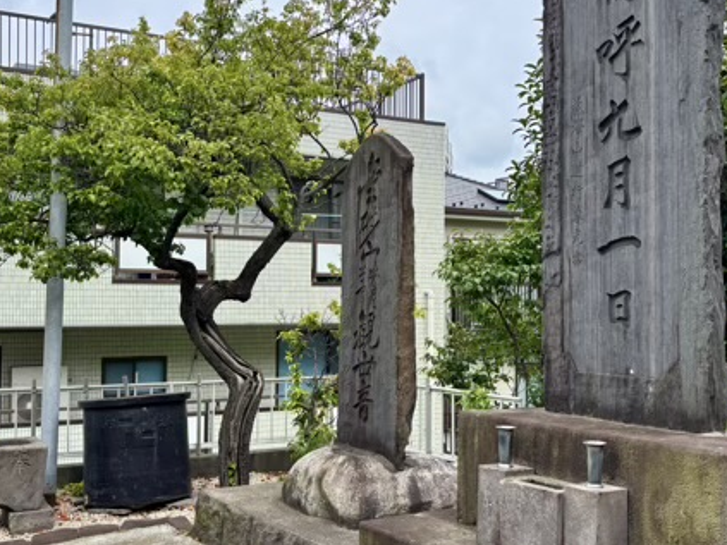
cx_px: 363
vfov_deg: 33.6
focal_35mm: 43
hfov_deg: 43.9
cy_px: 274
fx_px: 903
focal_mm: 5.96
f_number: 1.6
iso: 50
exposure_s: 1/2062
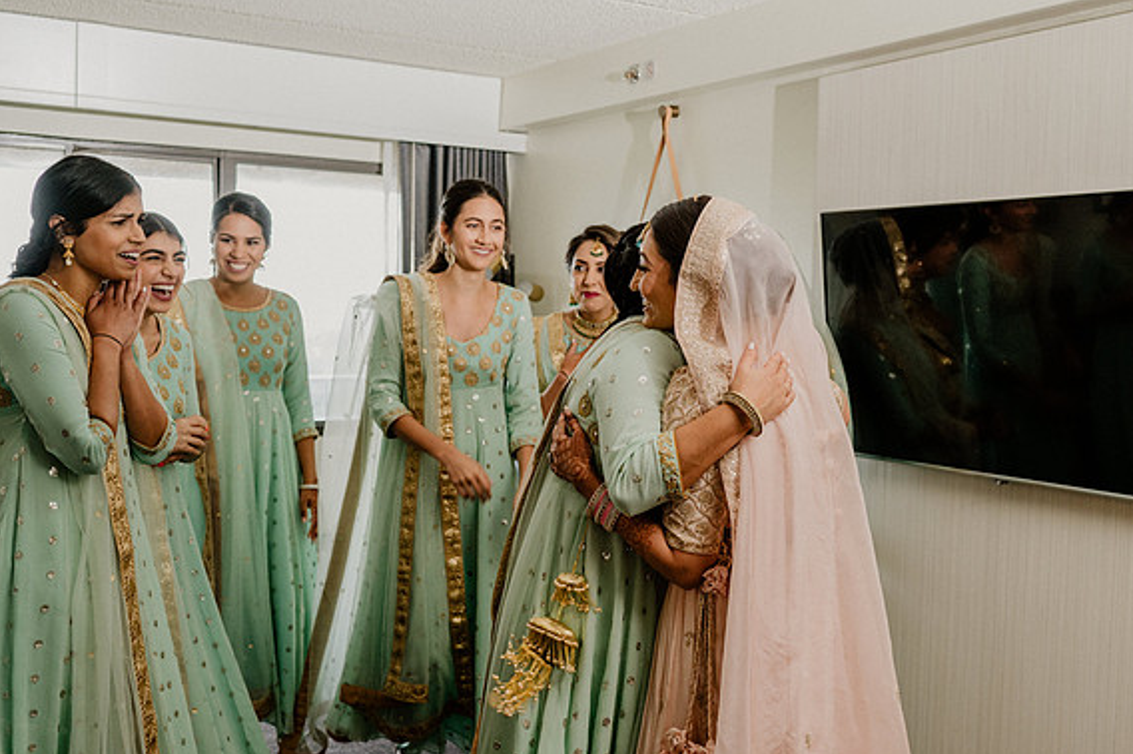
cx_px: 653
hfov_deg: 46.3
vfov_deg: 31.9
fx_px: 1321
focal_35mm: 42
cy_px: 382
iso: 2000
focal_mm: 35
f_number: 3.5
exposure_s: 1/100
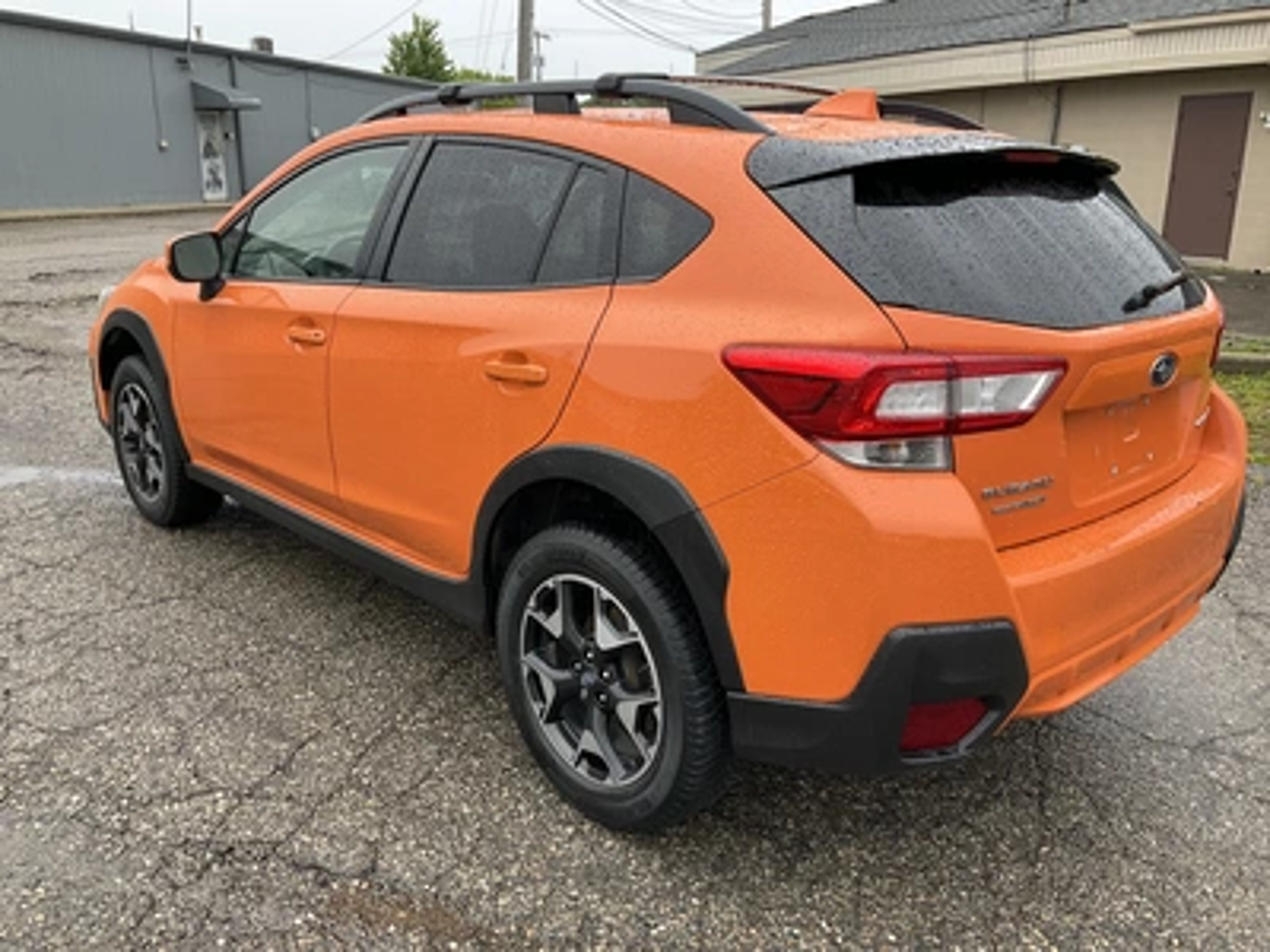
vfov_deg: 48.2
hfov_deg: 61.7
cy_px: 476
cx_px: 635
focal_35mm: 29
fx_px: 1064
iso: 20
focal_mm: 3
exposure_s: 1/142
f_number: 1.8
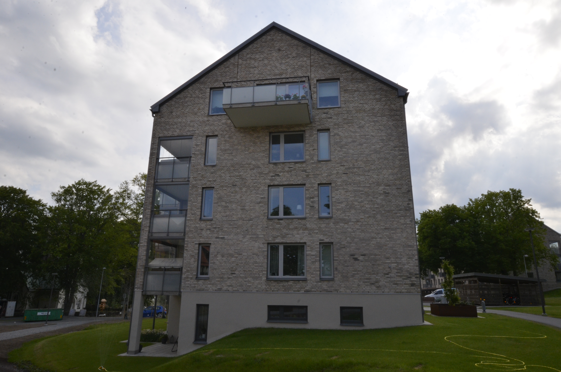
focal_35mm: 24
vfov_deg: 52.9
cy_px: 186
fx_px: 373
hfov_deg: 73.9
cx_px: 280
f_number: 22
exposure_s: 1/250
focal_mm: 16
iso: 800
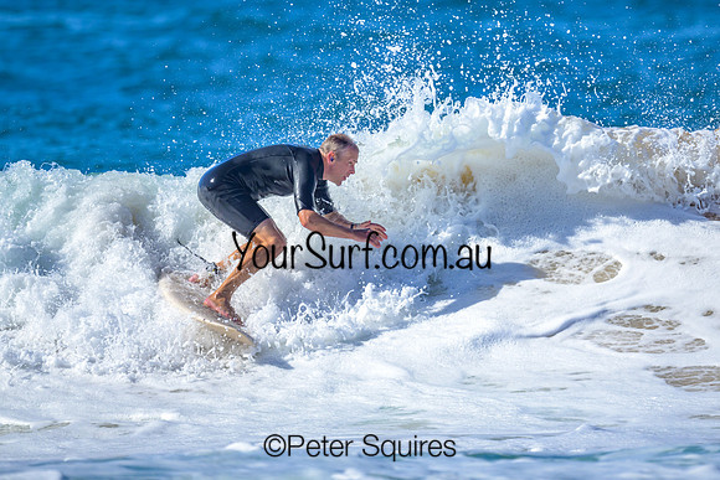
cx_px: 399
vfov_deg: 1.3
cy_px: 180
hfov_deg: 1.9
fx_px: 21451
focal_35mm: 1072
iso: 320
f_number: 6.3
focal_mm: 800
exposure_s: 1/2000
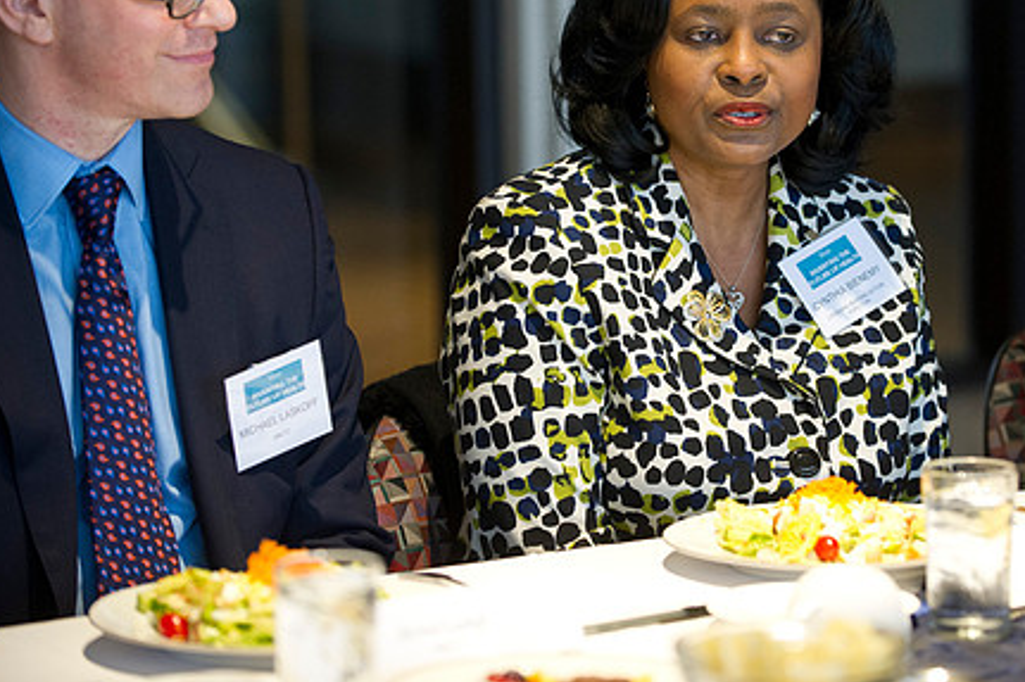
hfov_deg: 13.9
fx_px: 4212
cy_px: 247
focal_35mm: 148
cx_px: 637
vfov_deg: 9.3
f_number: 2.8
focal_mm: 110
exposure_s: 1/125
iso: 2500
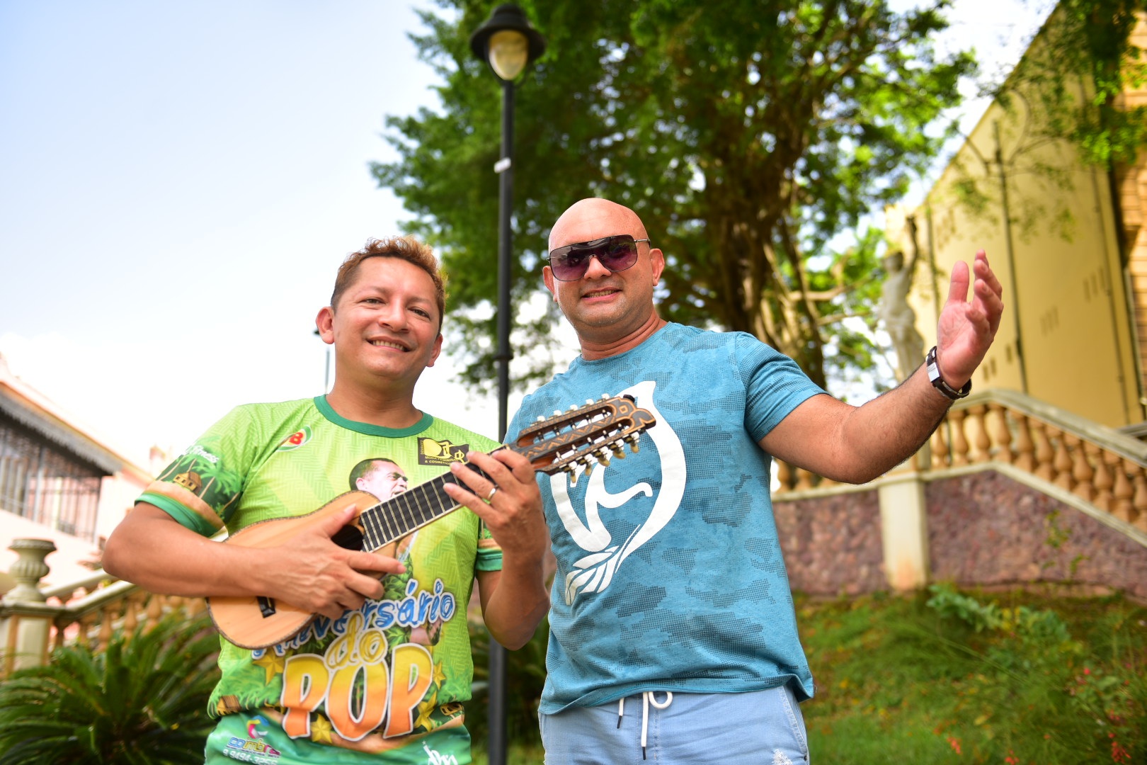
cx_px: 574
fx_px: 1147
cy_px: 382
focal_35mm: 36
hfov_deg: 53.1
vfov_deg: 36.9
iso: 100
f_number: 2.8
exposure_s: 1/640
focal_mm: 36
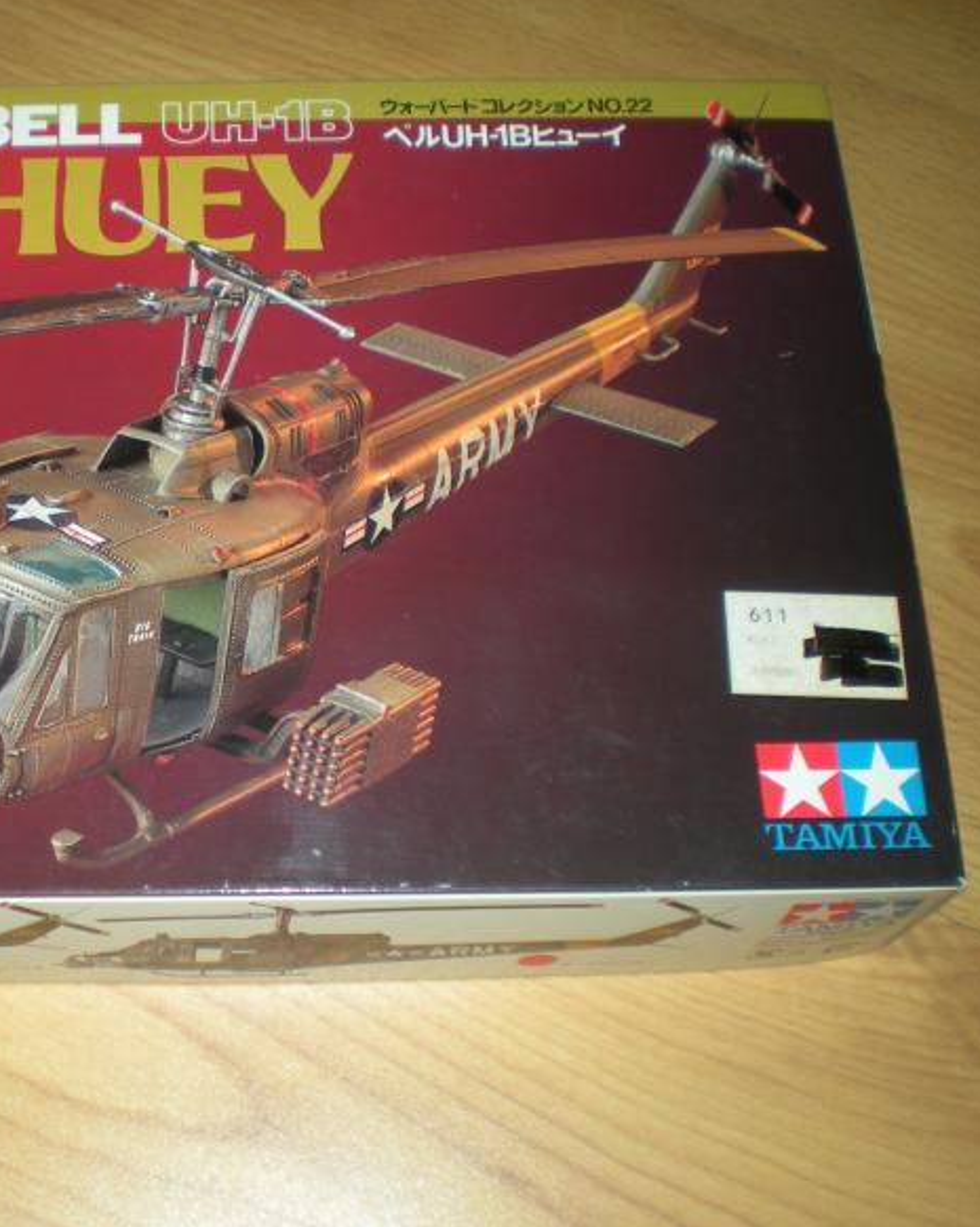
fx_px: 1850
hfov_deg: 28.8
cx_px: 148
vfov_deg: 36.7
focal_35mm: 51
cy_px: 616
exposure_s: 1/60
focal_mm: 6.3
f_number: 3.1
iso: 64
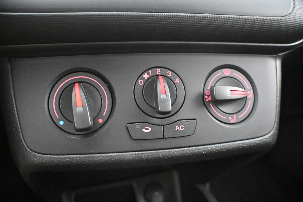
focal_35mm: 46
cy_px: 101
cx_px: 152
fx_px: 385
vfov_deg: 29.4
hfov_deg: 43.0
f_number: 4.8
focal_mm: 30.5
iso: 12800
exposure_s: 1/30
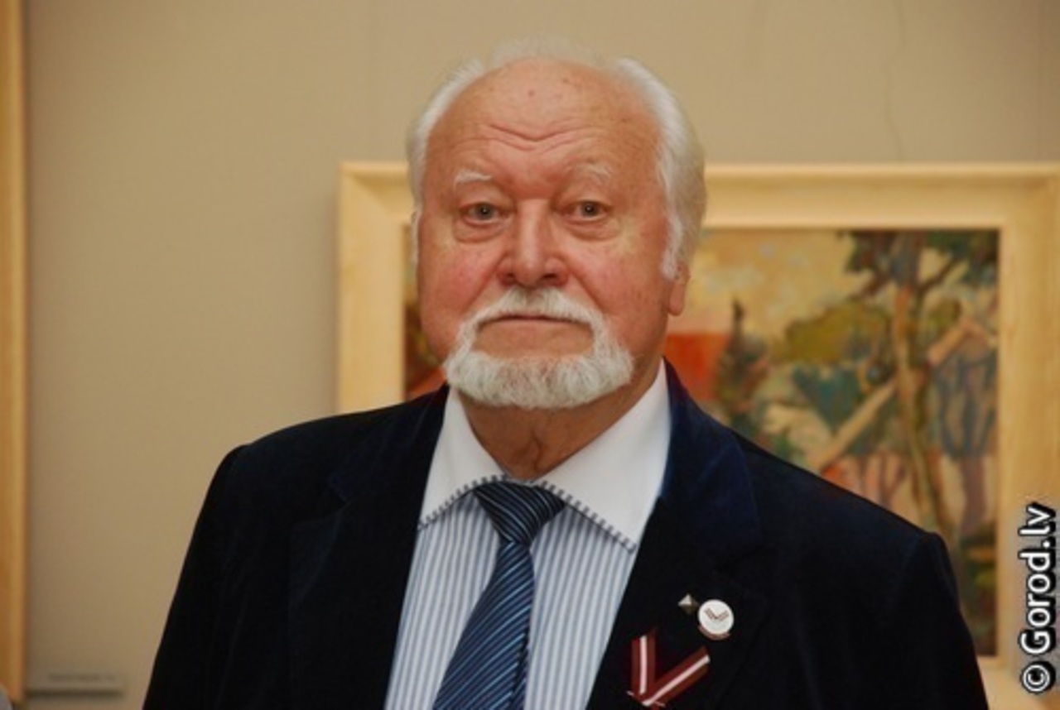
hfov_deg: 10.9
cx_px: 530
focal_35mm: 188
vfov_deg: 7.4
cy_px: 355
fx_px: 5530
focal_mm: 125
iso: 1250
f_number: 5.6
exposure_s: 1/125
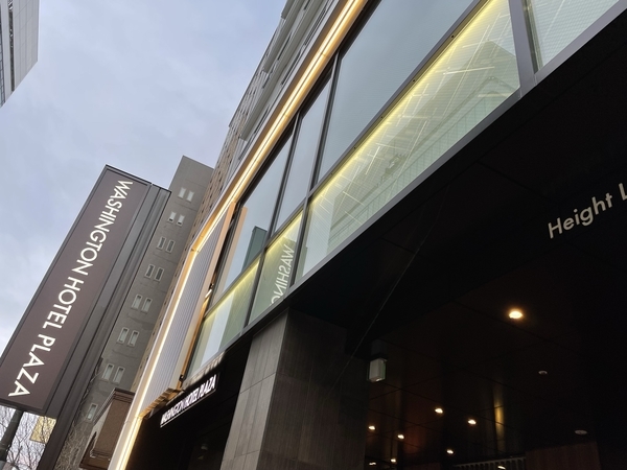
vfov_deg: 53.1
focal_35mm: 26
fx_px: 471
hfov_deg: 67.3
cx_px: 314
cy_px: 235
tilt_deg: +35.5
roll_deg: -9.8
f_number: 1.6
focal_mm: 4.2
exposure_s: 1/128
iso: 32
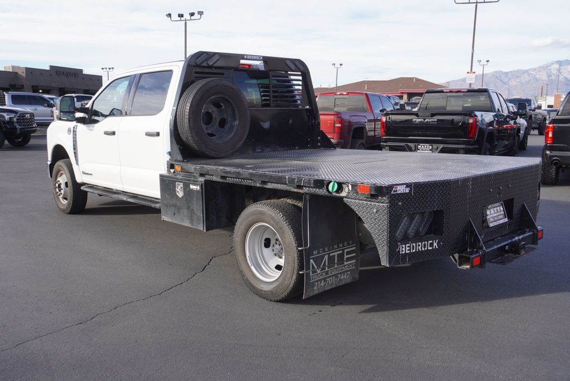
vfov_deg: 40.0
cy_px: 190
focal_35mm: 33
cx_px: 285
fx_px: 523
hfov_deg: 57.2
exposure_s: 1/160
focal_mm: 22
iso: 100
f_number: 6.3
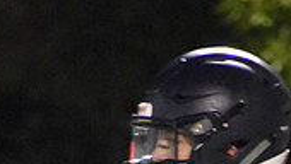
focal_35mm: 1610
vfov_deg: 0.8
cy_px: 454
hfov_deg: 1.3
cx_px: 170
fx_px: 12435
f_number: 6.3
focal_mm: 300
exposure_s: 1/50
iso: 12800
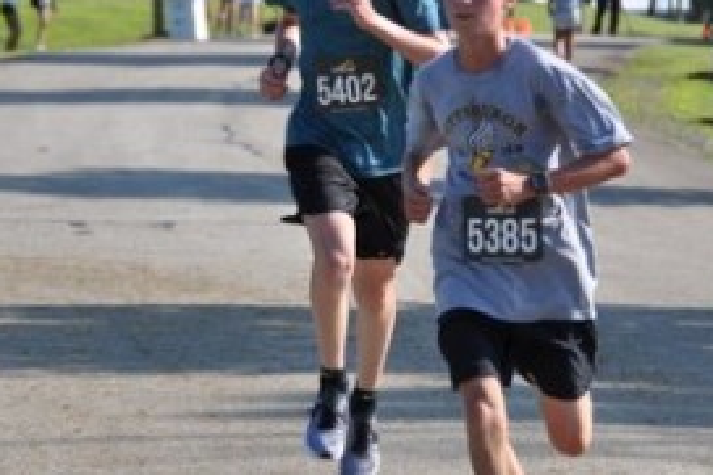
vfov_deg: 5.3
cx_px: 413
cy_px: 160
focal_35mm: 261
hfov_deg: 7.9
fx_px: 5163
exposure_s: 1/640
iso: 200
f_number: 5.3
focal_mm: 105
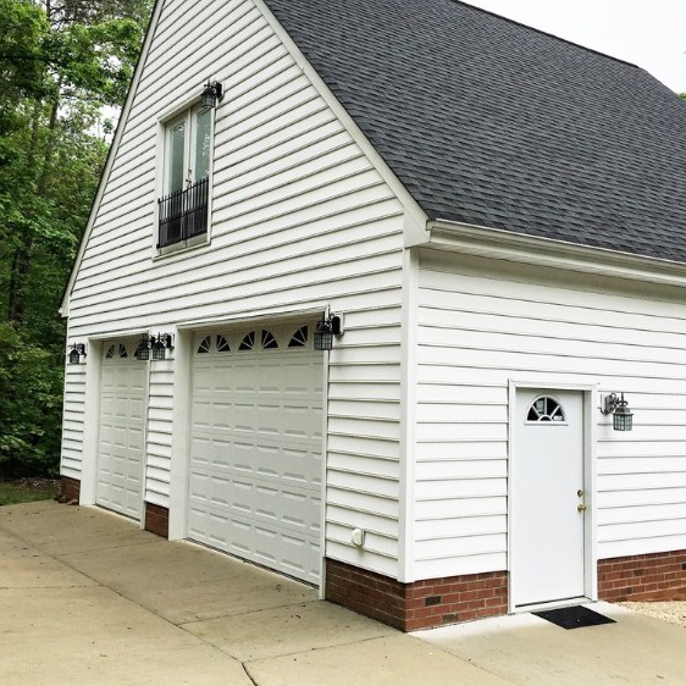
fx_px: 785
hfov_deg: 47.2
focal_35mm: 35
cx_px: 336
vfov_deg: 47.2
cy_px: 343
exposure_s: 1/777
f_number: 2.2
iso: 25
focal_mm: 4.15
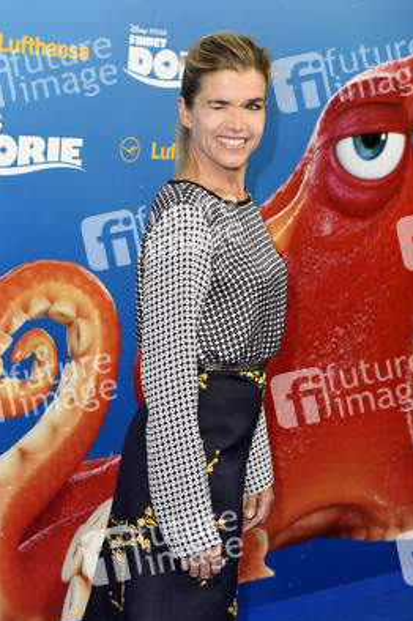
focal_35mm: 67
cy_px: 312
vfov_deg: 30.1
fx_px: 1155
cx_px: 208
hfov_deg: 20.3
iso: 640
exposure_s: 1/250
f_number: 5.6
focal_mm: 66
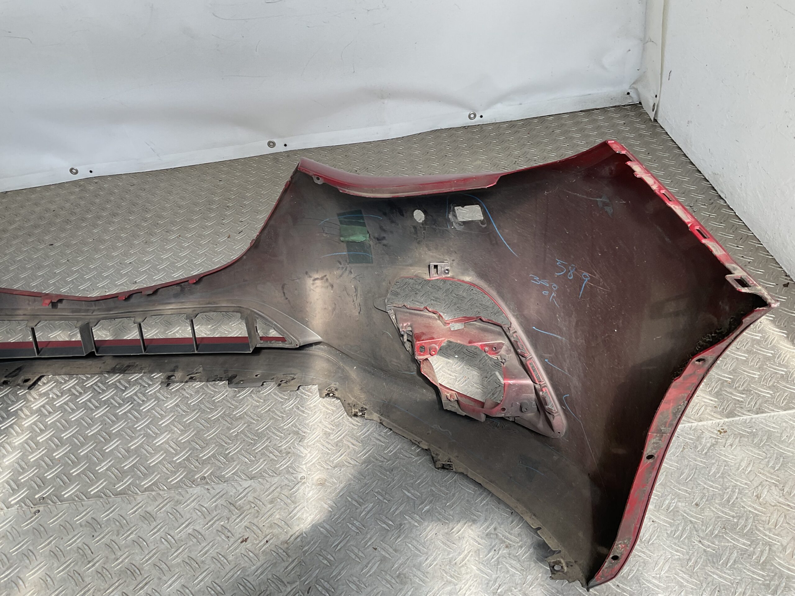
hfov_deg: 61.7
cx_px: 398
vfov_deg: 48.2
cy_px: 298
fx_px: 666
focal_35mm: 29
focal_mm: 3
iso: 16
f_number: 1.8
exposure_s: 1/247
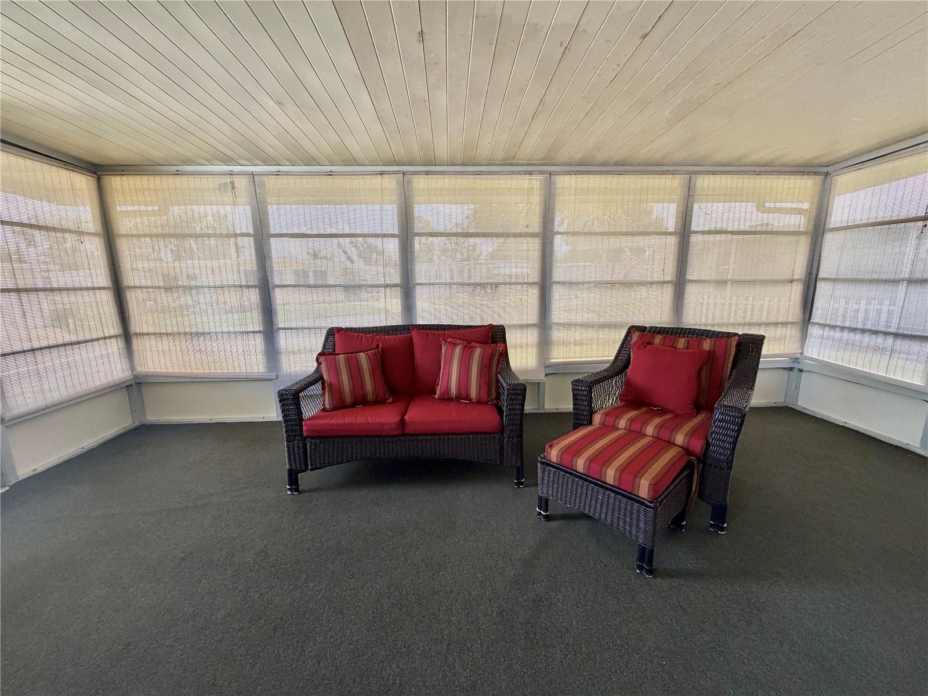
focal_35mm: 14
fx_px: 375
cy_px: 348
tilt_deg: -10.4
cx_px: 464
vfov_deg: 85.7
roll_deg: +0.8
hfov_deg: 102.1
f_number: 2.2
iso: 320
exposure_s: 1/121
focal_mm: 2.22
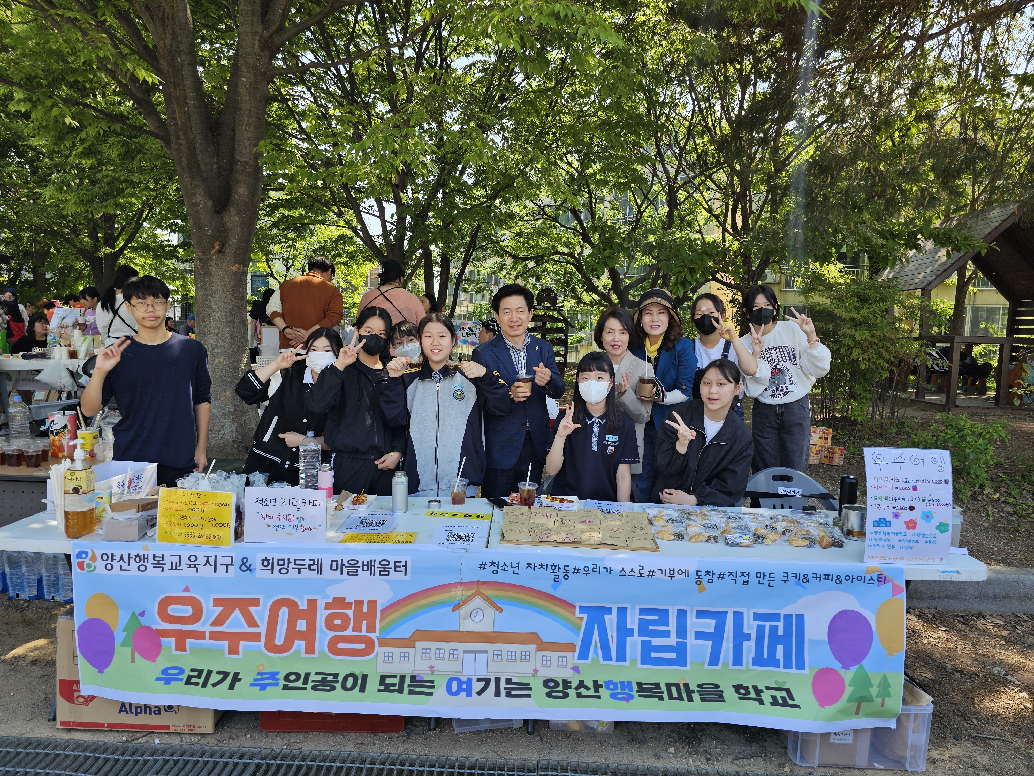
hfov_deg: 73.9
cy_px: 388
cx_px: 517
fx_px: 687
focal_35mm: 23
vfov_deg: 58.9
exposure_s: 1/180
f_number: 1.7
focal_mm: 6.3
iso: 12
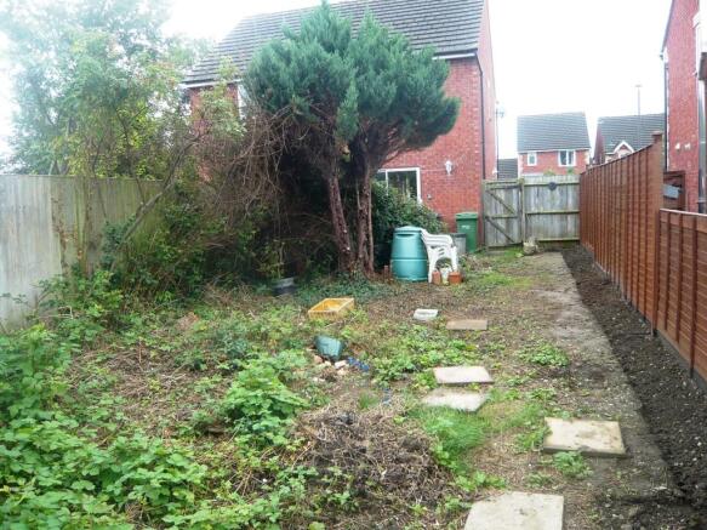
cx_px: 354
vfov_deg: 49.7
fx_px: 572
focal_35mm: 28
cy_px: 265
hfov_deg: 63.5
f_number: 2.8
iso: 100
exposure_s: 1/160
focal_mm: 4.6
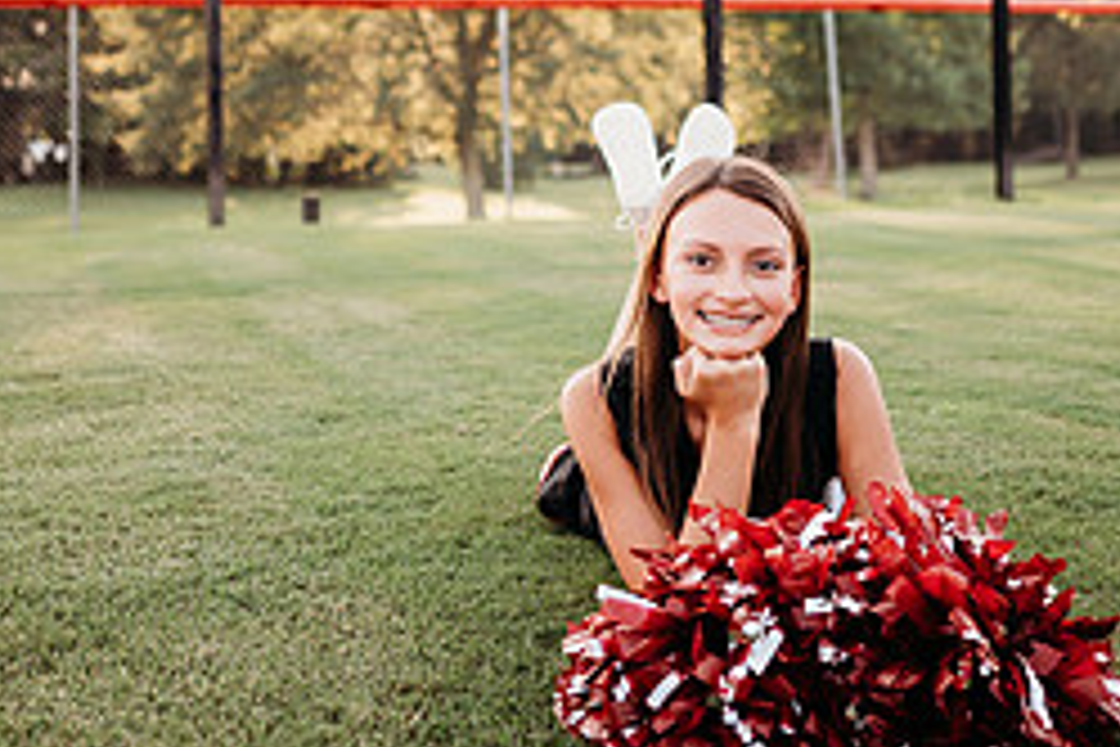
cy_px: 43
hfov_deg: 35.6
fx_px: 1742
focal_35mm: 56
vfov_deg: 23.4
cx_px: 598
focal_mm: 24
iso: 125
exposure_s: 1/500
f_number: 2
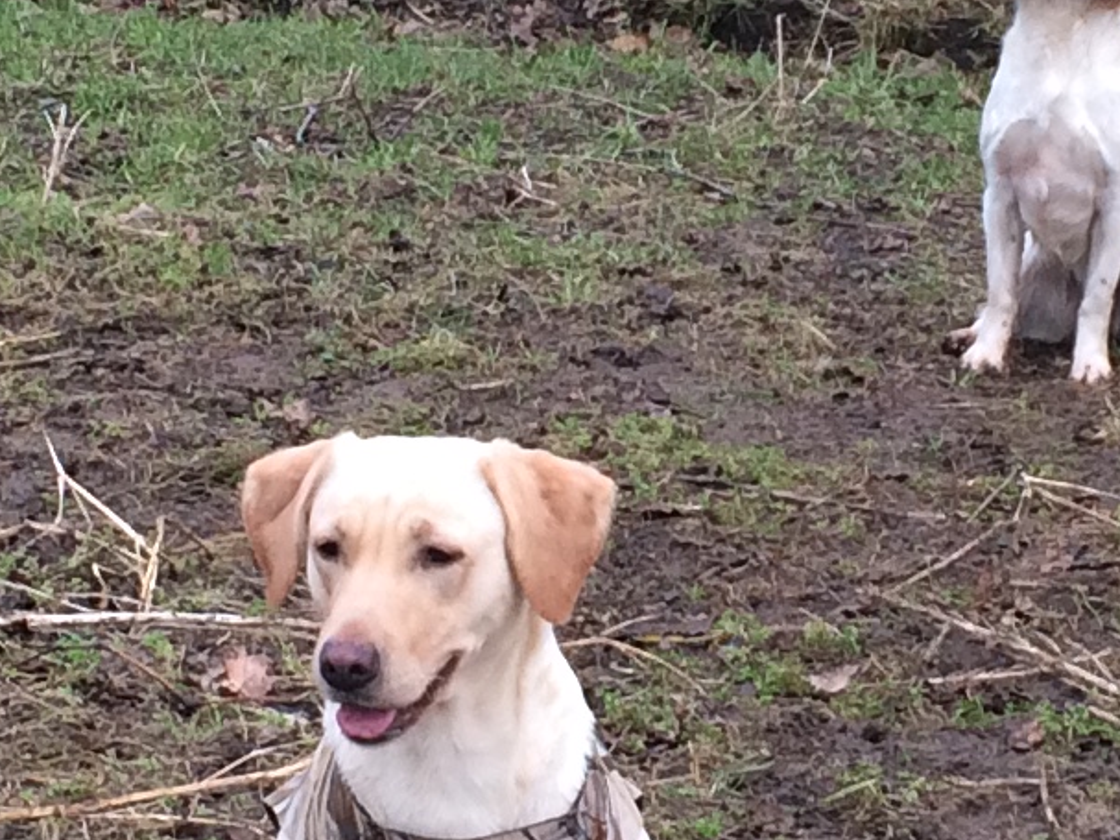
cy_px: 414
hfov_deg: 12.6
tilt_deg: -14.6
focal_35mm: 156
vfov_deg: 9.5
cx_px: 784
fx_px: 5046
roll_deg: -1.7
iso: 50
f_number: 2.2
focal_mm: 4.15
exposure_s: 1/60
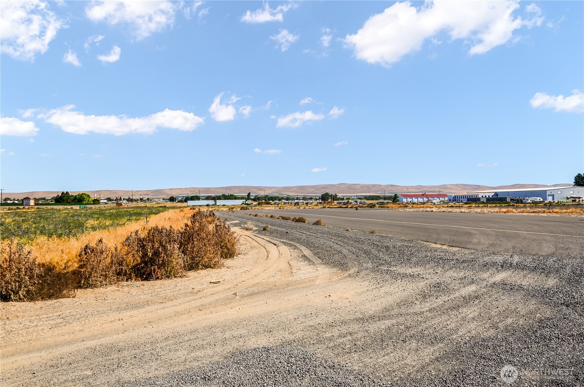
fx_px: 486
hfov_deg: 62.0
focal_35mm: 30
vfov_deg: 43.4
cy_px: 194
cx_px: 292
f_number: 11
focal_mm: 20
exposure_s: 1/180
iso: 100
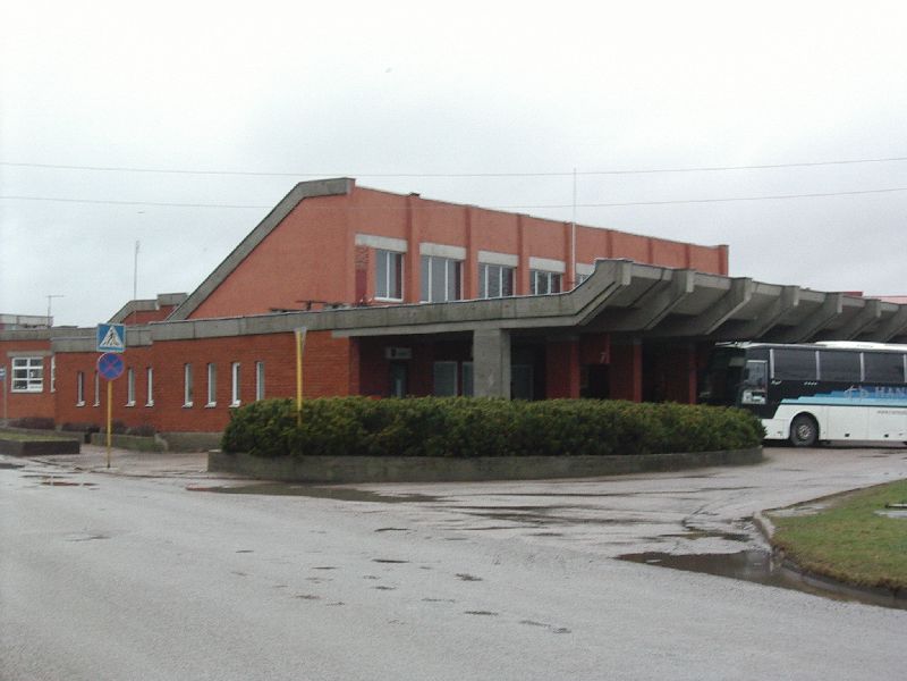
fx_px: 1651
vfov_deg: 23.3
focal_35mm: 63
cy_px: 340
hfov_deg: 30.7
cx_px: 454
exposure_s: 1/20
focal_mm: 9.6
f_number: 3.4
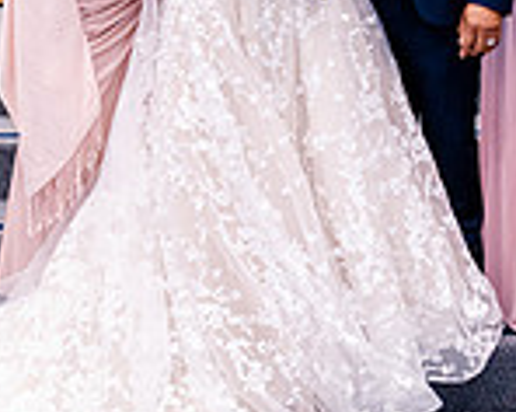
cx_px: 258
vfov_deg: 14.6
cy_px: -40
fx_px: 1571
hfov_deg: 18.7
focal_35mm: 103
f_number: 3.5
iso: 2000
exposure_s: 1/250
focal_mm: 28
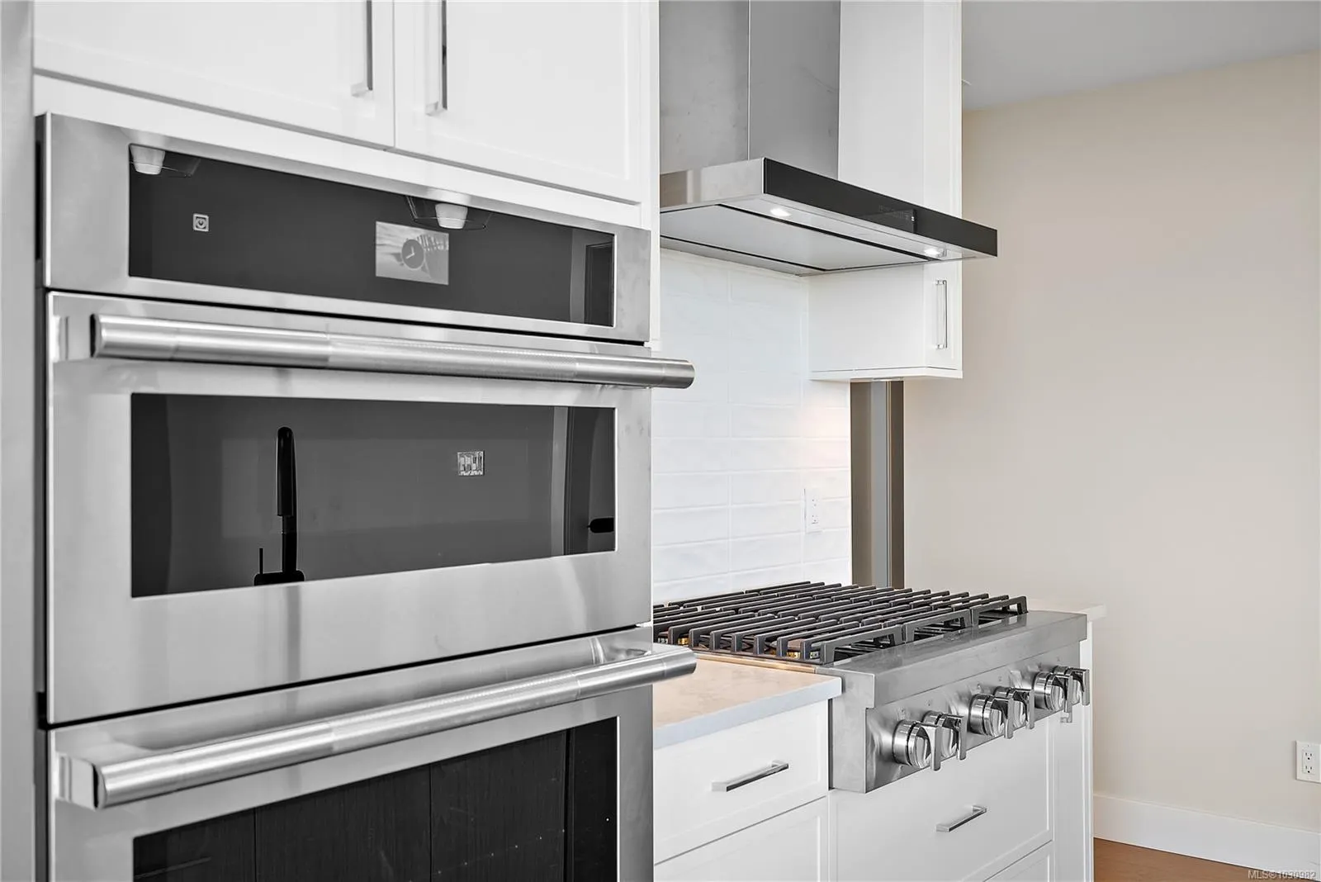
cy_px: 441
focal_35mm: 35
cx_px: 660
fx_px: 1285
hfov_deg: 54.4
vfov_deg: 37.9
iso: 320
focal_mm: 35
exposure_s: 1/8
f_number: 7.1
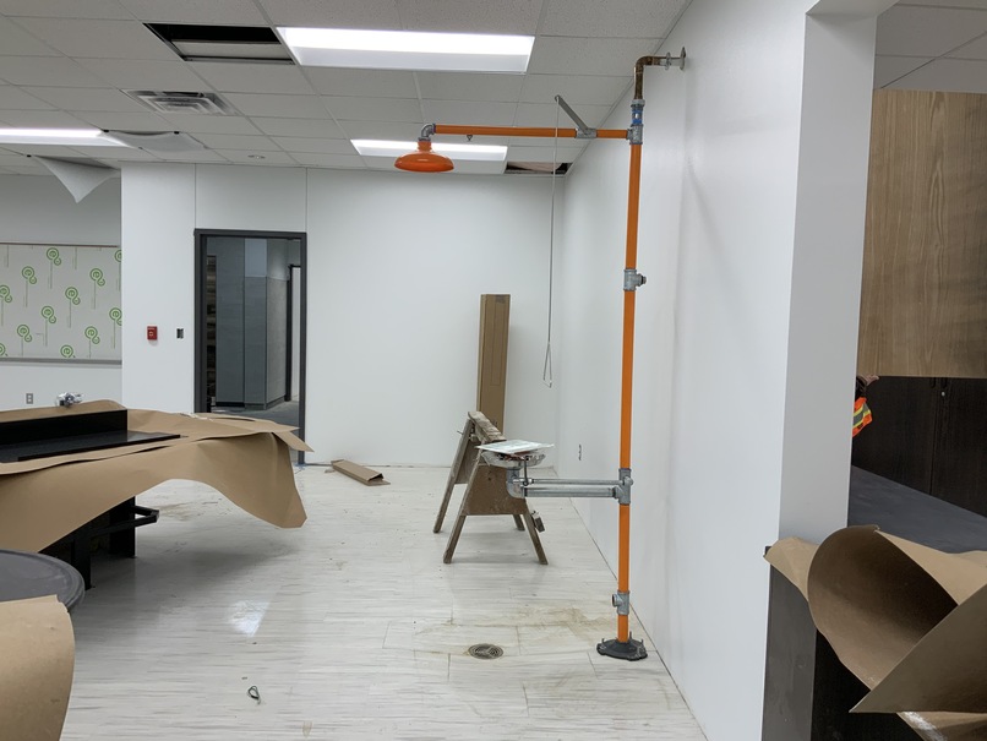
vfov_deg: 48.3
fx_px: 827
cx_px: 494
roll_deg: +0.3
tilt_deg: -4.6
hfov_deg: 61.6
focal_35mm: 29
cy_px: 370
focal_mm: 3
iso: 40
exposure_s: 1/120
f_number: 1.8
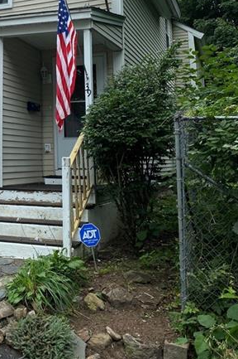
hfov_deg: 26.6
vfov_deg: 39.9
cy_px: 84
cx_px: 4
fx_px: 477
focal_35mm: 48
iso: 32
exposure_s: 1/742
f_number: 1.8
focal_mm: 4.25
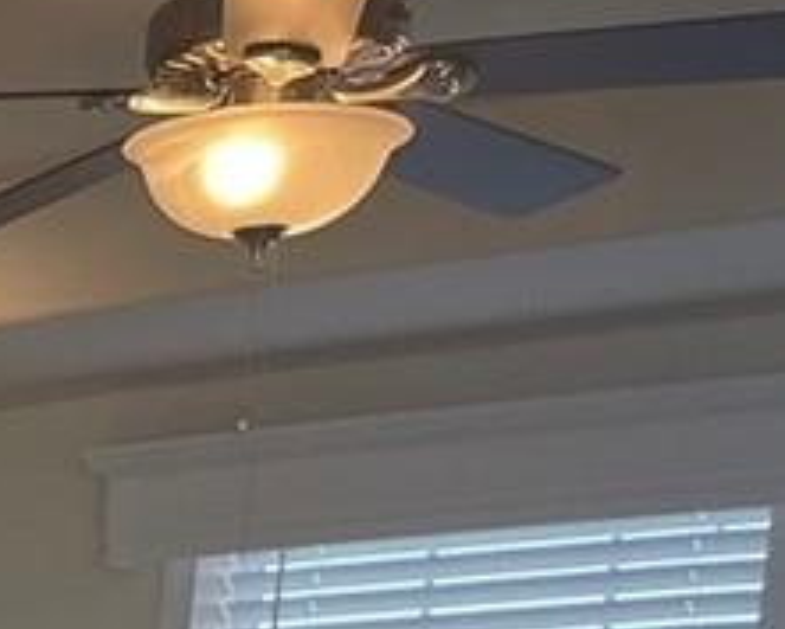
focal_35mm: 184
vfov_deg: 7.3
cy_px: 2022
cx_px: -1669
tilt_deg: -9.4
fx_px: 4277
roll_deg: -2.1
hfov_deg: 8.5
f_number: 1.6
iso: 32
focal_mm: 5.1
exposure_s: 1/139
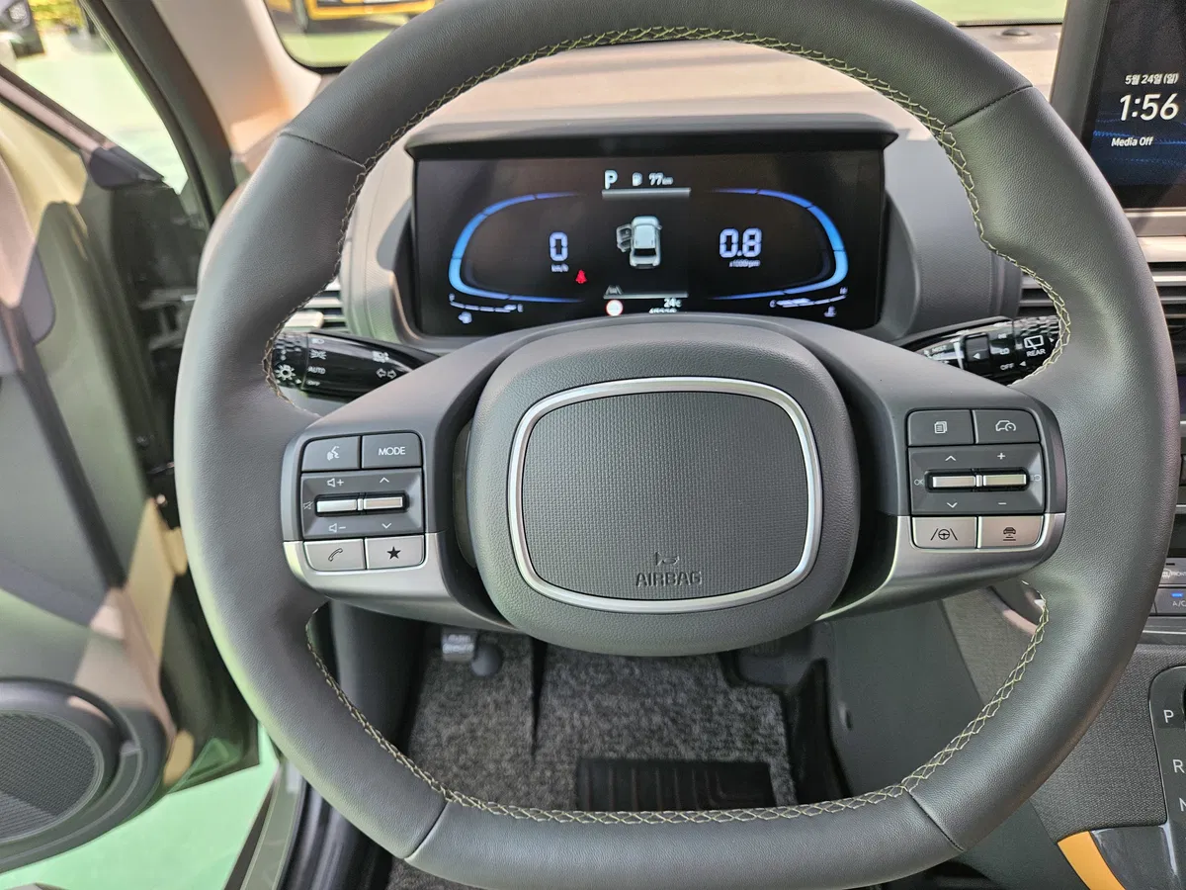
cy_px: 445
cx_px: 593
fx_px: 788
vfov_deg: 58.9
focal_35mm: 23
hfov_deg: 73.9
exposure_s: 1/120
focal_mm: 5.4
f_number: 1.8
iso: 80
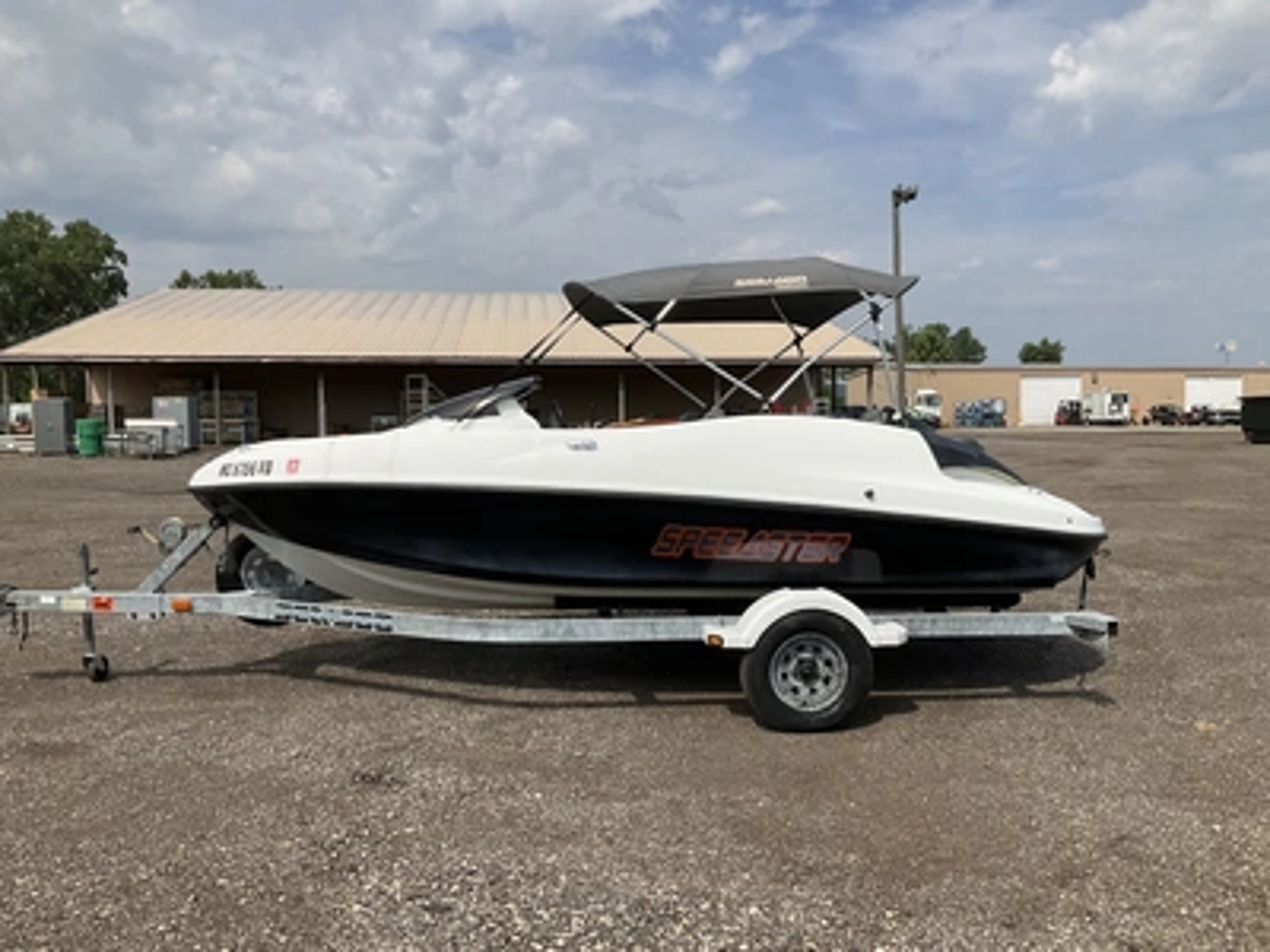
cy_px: 476
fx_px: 1064
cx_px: 635
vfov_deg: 48.2
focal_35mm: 29
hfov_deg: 61.7
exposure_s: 1/3125
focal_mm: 3
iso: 25
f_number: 1.8
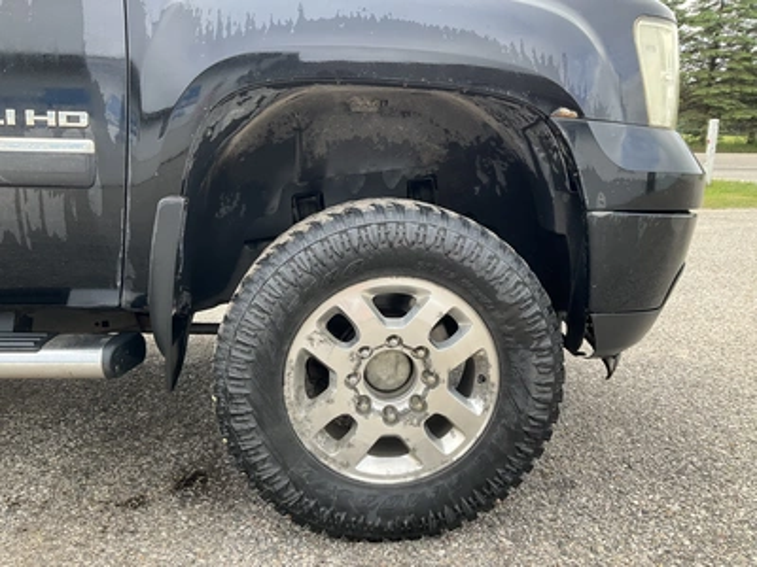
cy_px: 284
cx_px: 378
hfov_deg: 61.7
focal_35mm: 29
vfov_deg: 48.2
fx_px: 634
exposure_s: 1/250
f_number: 1.8
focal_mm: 3
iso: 25
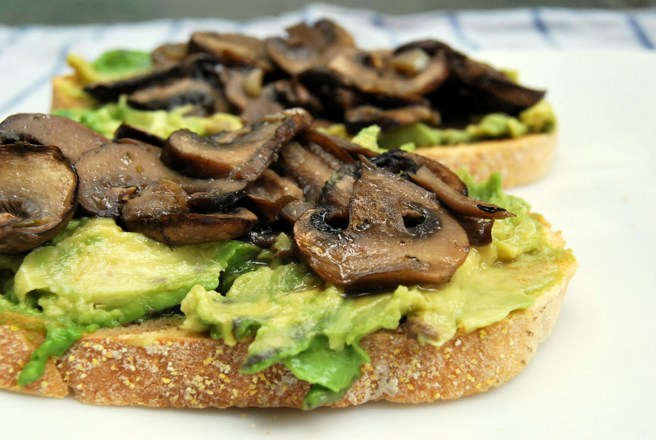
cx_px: 328
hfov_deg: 38.8
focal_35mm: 51
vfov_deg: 26.6
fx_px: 931
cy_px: 220
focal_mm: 34
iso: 800
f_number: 8
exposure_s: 1/250
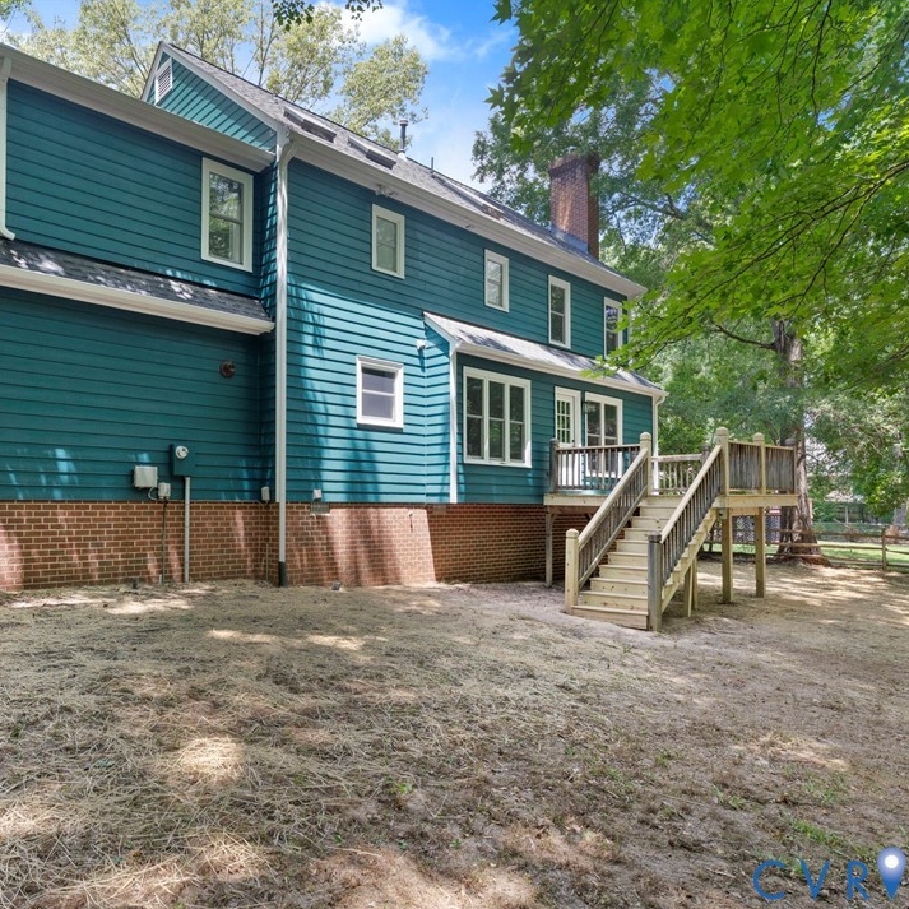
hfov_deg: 68.5
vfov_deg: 69.6
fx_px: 654
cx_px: 338
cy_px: 455
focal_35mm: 22
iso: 640
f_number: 8
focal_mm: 17
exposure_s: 1/80
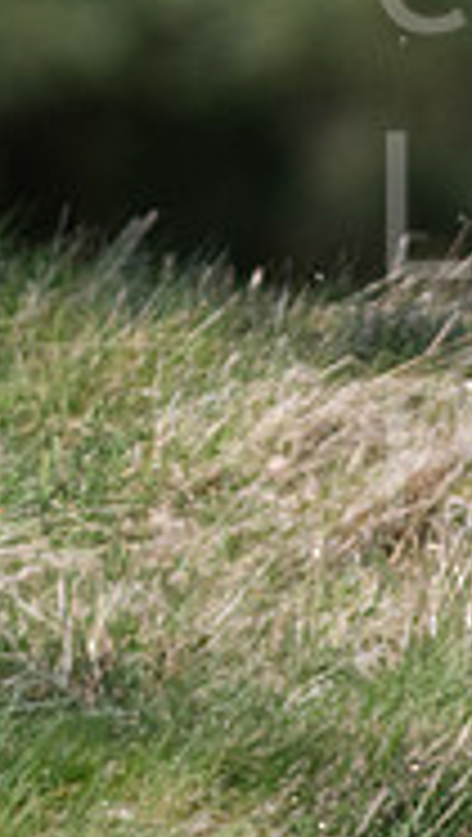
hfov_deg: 0.6
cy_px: -55
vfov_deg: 1.0
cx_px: 418
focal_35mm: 2078
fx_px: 46110
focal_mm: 300
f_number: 4
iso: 400
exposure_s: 1/5000
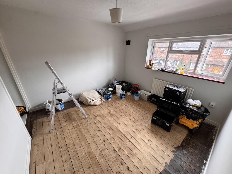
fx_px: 94
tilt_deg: -22.1
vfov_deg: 85.7
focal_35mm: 14
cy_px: 87
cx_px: 116
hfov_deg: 102.1
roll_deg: +0.1
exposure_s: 1/99
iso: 250
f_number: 2.2
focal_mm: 2.22
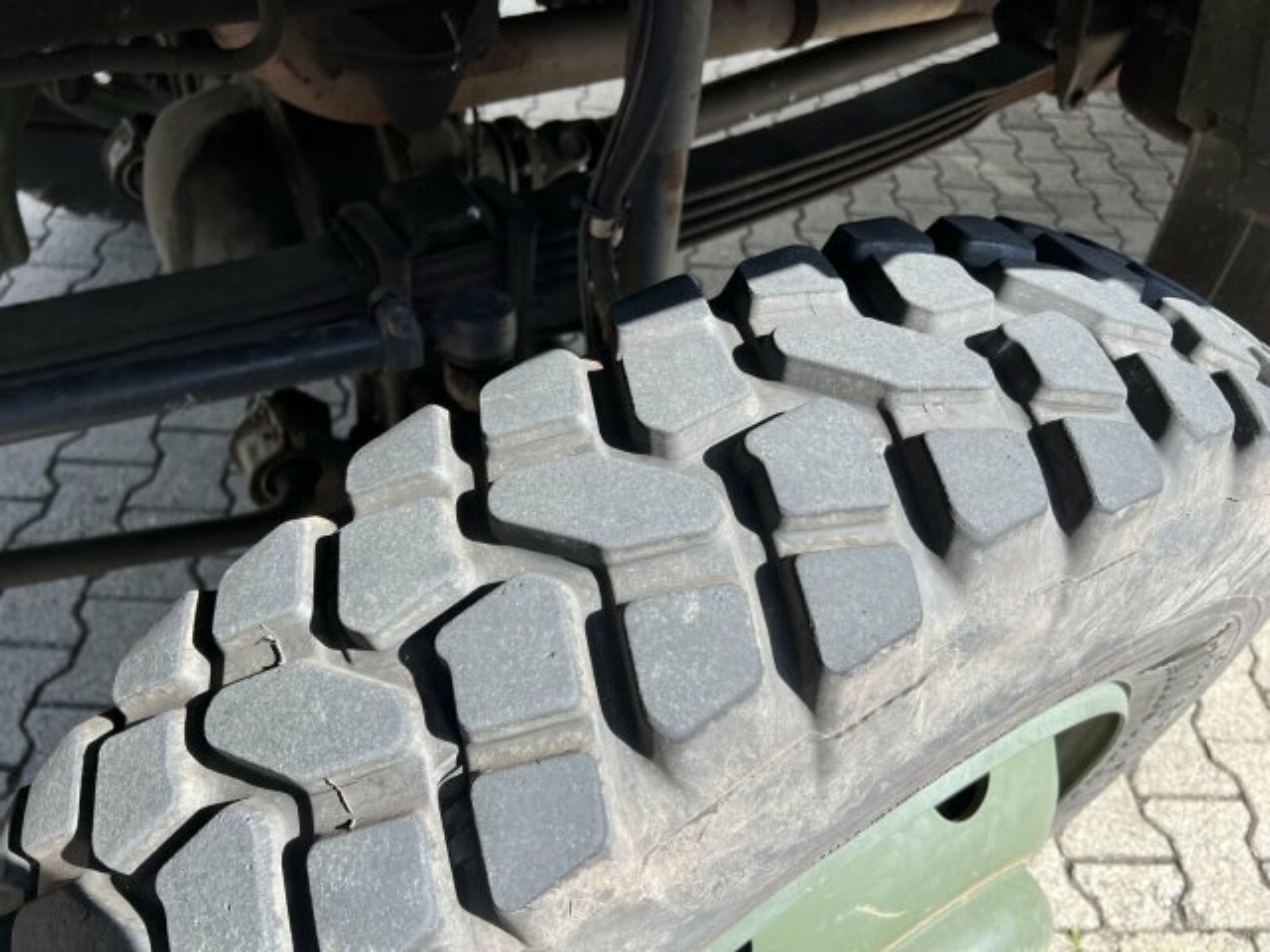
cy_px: 476
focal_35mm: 26
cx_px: 635
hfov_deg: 67.3
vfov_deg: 53.1
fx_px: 954
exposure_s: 1/808
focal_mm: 5.7
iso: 50
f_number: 1.5
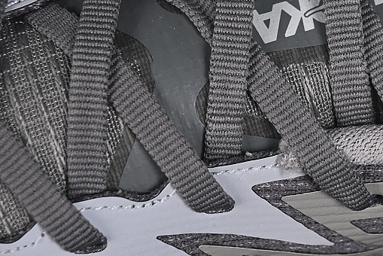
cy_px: 15
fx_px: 1692
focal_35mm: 159
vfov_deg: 8.6
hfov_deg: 12.8
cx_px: 334
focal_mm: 50
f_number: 7.1
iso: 160
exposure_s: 1/60
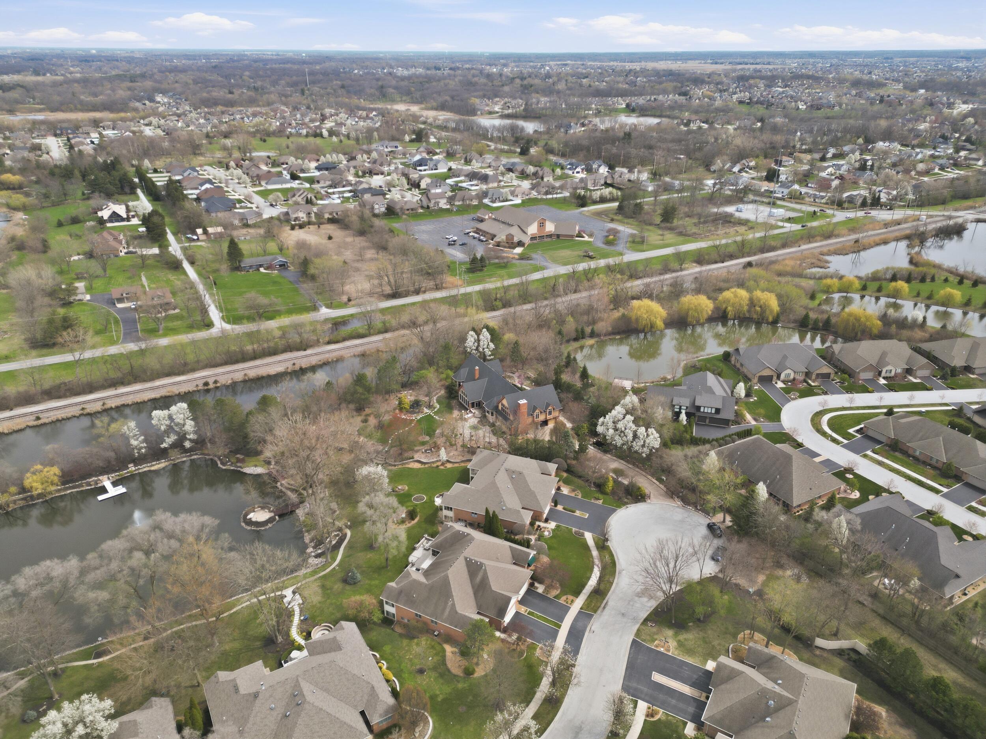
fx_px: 684
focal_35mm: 24
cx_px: 493
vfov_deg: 56.8
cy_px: 370
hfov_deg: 71.6
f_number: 1.7
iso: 140
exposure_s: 1/2000
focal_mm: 6.7
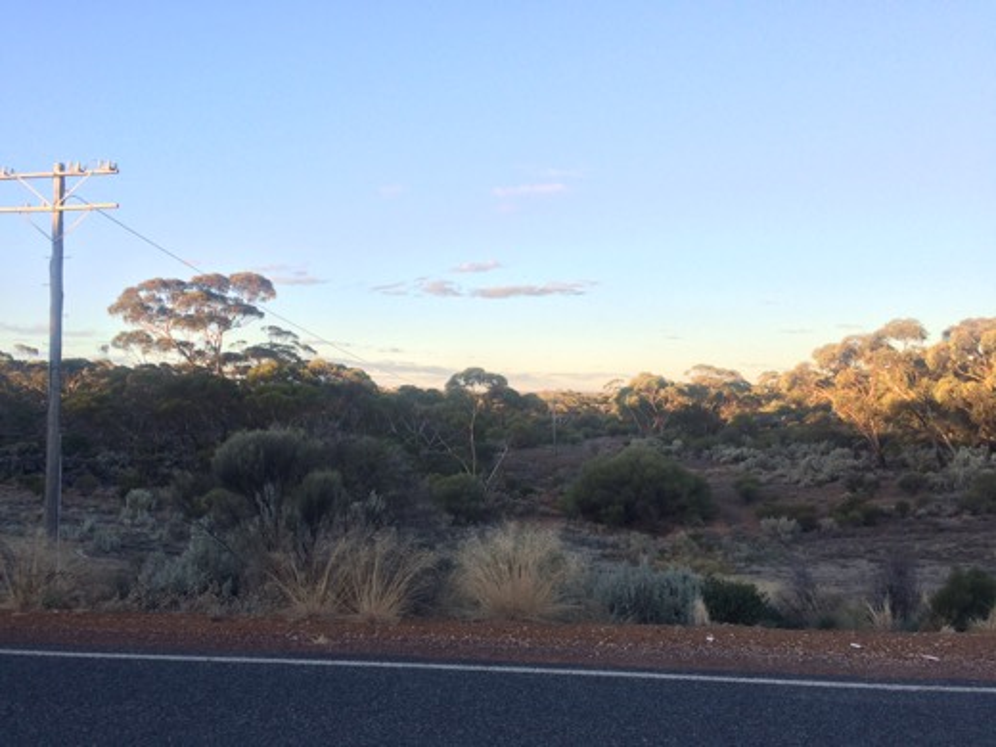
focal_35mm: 29
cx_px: 498
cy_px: 374
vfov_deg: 48.2
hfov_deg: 61.7
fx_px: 834
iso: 32
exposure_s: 1/261
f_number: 2.2
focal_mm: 4.15
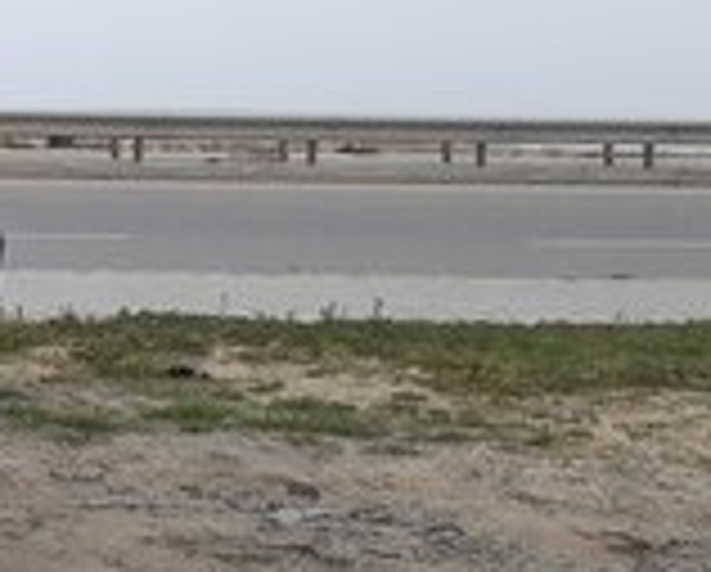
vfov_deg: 13.9
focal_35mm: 110
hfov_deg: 14.8
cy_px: 79
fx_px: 2319
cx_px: -639
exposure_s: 1/668
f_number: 1.9
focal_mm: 3.6
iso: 40
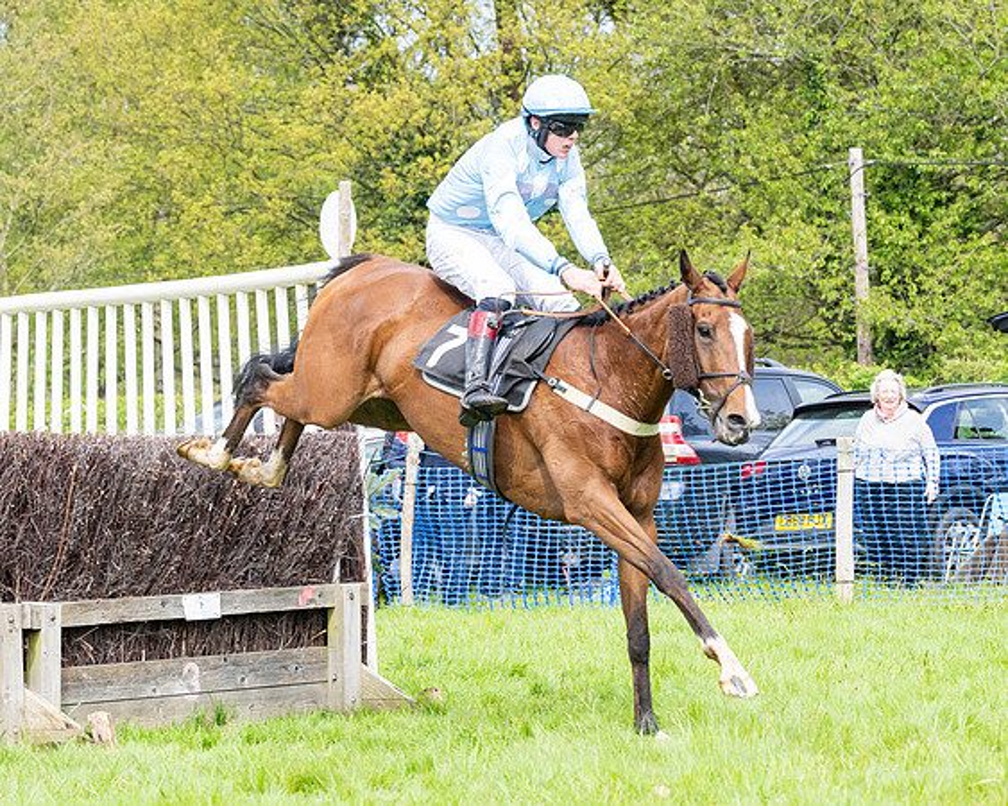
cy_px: 308
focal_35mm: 149
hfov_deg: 12.9
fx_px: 4452
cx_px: 610
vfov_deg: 10.3
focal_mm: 77
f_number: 4
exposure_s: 1/2000
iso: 640
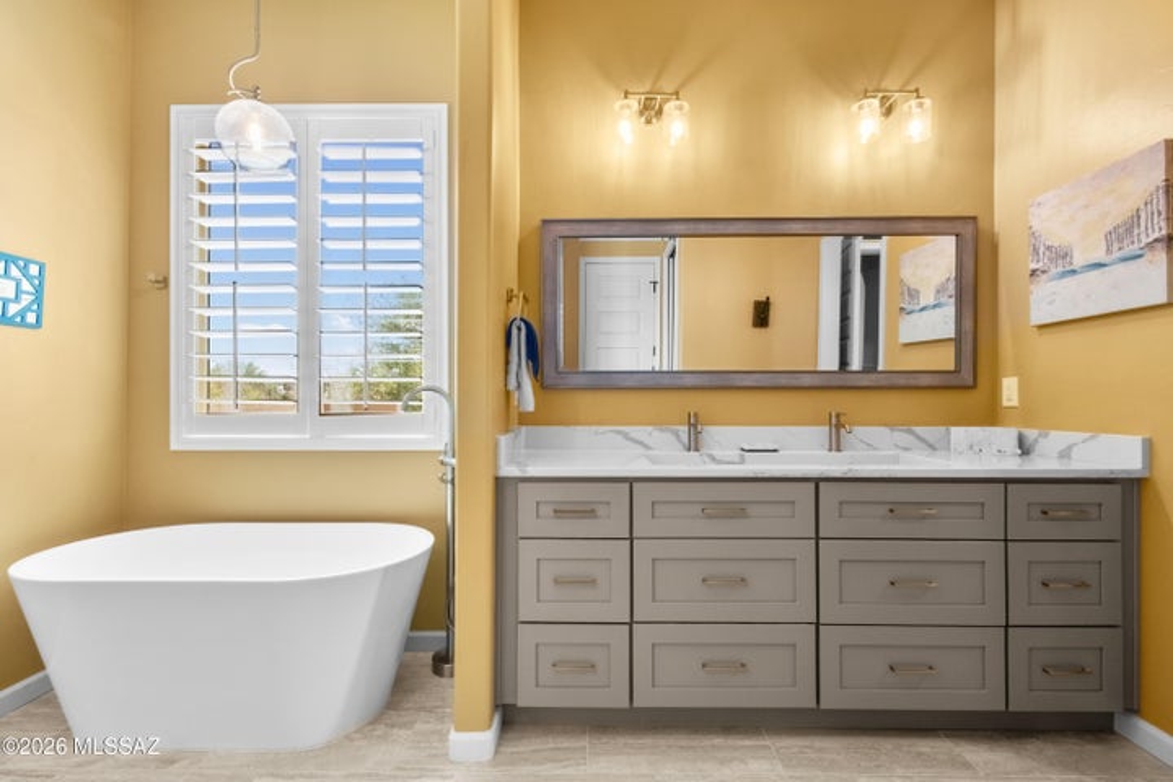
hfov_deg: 100.4
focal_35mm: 15
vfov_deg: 77.3
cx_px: 586
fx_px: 489
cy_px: 391
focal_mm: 10
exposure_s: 1/3
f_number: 22
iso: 1600
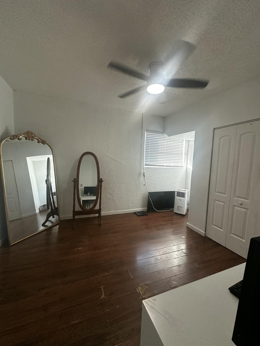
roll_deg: -2.7
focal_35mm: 14
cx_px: 130
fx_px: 140
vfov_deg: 102.1
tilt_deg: -5.0
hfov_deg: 85.7
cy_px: 173
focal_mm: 2.22
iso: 250
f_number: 2.2
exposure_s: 1/120
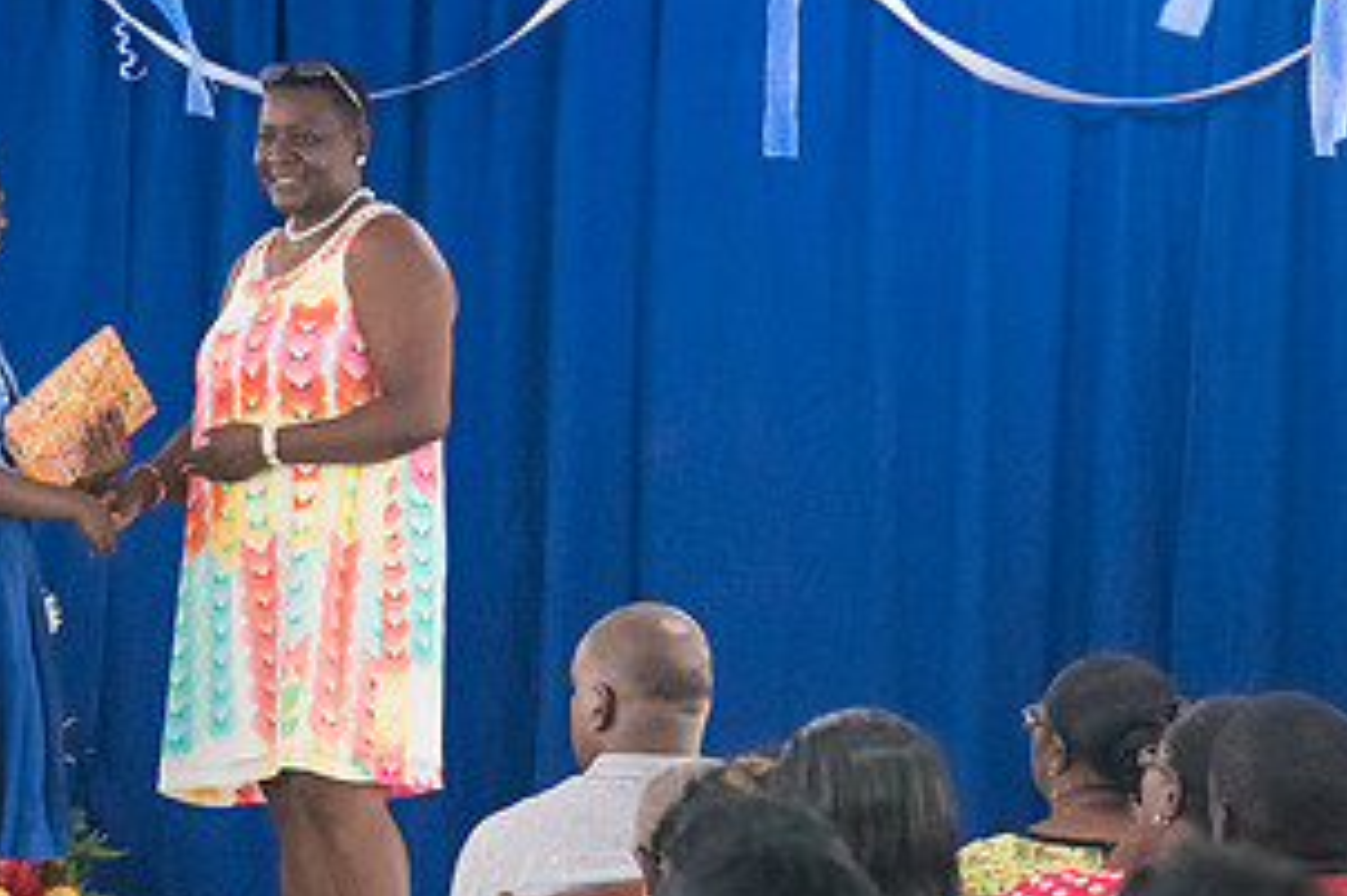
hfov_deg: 8.2
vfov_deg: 5.5
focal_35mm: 250
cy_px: 421
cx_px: 303
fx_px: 9349
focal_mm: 130
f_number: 6.3
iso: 14400
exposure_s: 1/200
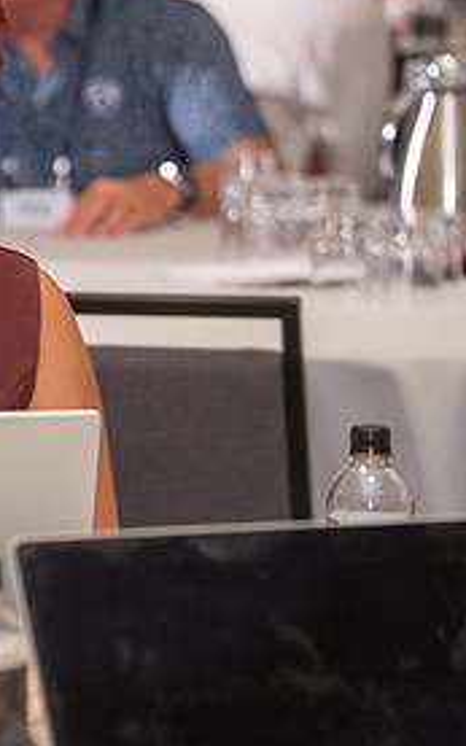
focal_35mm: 318
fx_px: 6465
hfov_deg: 4.1
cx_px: -302
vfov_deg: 6.6
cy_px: 238
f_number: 4
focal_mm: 149
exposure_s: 1/200
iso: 3200
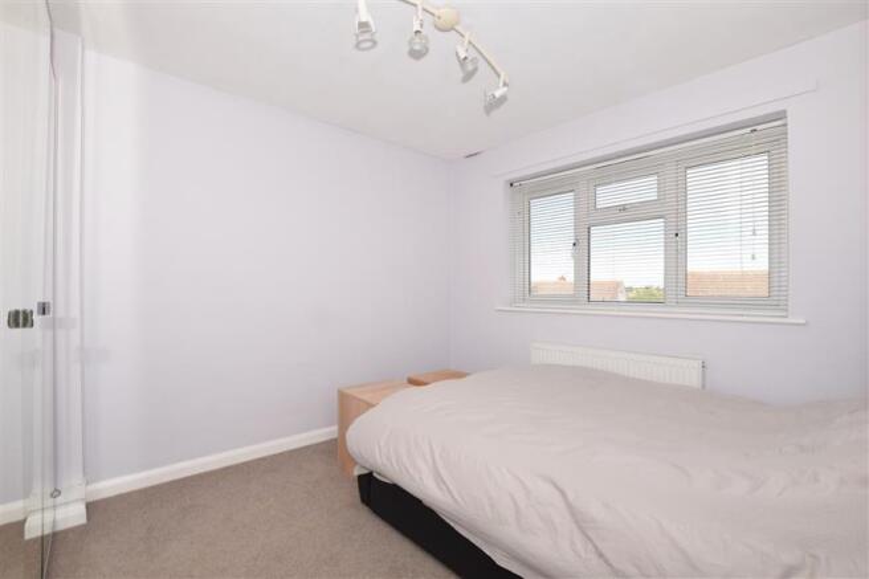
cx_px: 434
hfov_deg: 100.4
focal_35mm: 15
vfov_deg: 77.3
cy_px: 290
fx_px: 362
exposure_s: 1/200
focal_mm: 10
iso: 400
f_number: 11
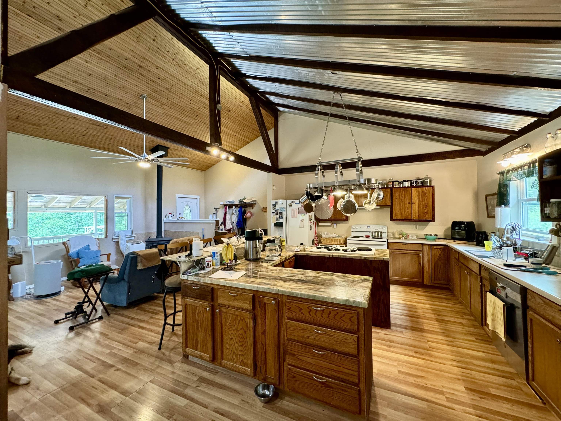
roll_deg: +0.5
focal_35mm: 14
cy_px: 210
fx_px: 227
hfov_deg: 102.1
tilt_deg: +0.1
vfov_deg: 85.7
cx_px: 280
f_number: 2.2
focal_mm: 2.22
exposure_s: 1/60
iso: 400
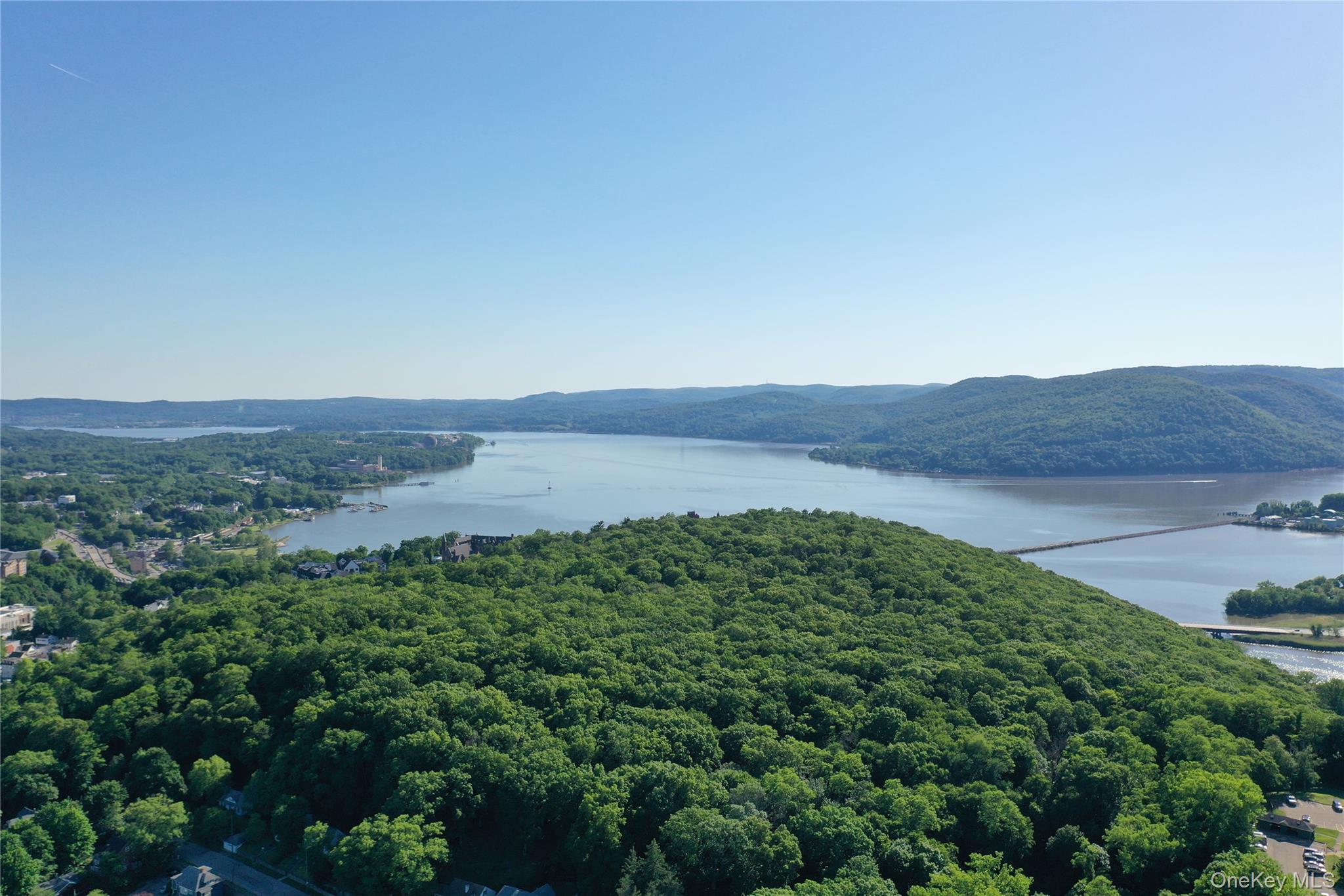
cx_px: 672
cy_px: 448
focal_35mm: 28
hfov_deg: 65.5
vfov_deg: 46.4
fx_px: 1045
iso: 100
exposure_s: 1/1250
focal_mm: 10.26
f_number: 4
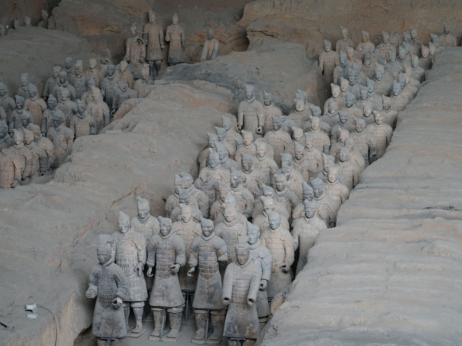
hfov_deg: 17.3
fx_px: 1521
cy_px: 173
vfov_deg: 13.0
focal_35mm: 114
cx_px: 221
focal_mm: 105
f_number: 5.6
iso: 3200
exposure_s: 1/200
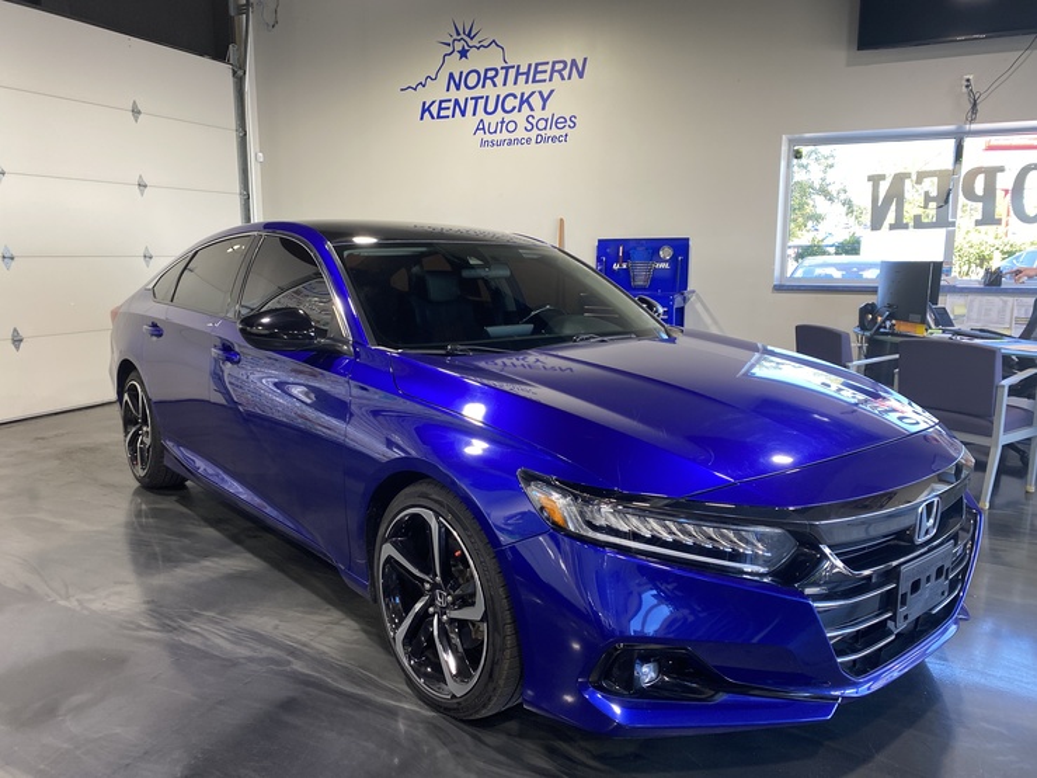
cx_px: 518
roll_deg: -0.2
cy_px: 389
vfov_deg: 53.0
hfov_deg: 67.3
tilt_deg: -9.7
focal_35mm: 26
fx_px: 779
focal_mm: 4.25
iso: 100
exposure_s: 1/120
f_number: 1.8
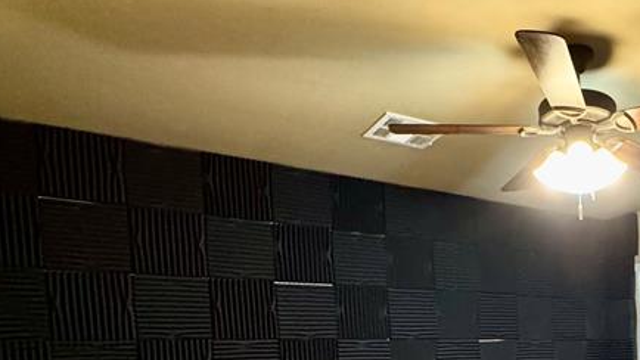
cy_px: 397
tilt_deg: -3.4
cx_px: 575
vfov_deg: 29.5
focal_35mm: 36
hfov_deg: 49.3
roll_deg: +2.5
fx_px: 611
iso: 800
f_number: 2.2
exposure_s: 1/60
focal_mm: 2.22
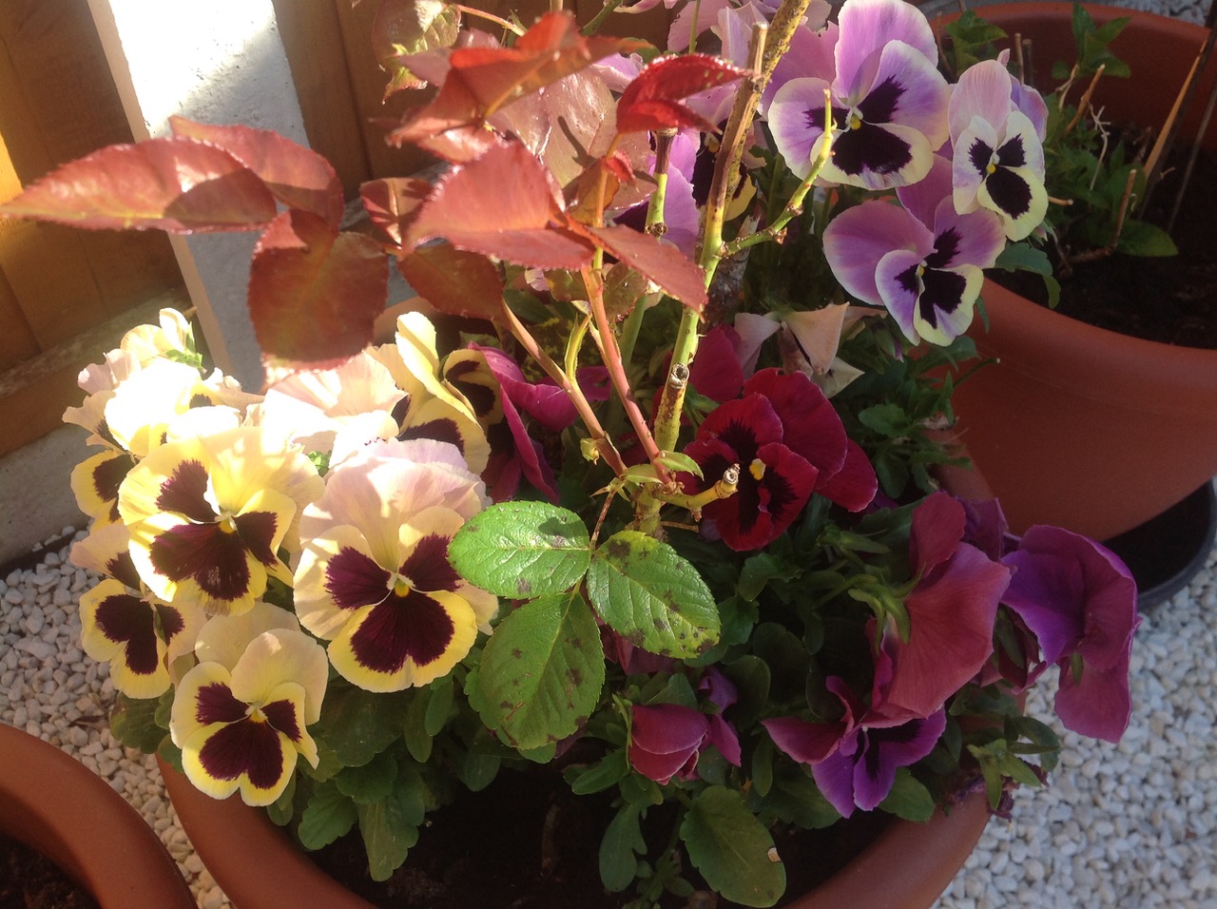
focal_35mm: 35
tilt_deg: -49.5
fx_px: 1229
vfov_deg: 40.6
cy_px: 454
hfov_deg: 52.7
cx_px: 608
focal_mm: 4.28
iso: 50
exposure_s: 1/521
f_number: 2.4
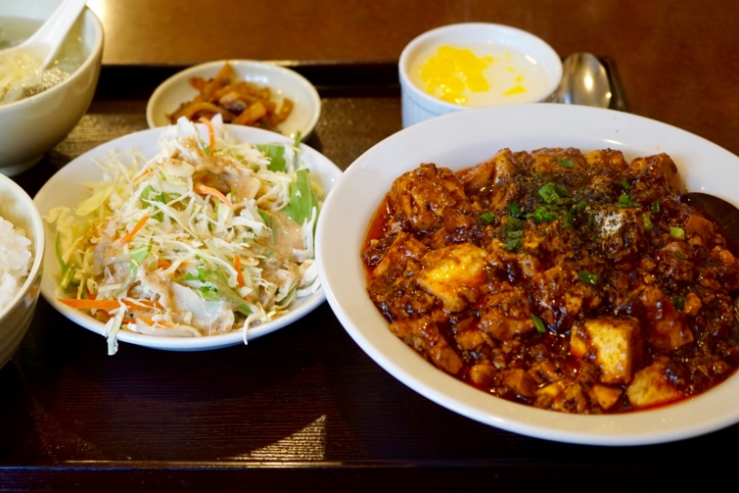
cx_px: 260
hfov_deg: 32.7
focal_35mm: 61
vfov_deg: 22.3
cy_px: 248
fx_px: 1252
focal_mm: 30
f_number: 4
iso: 1000
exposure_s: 1/60
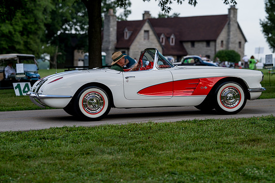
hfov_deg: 15.2
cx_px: 138
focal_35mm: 135
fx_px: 1031
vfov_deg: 10.2
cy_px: 92
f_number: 3.2
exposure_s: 1/640
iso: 250
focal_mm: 135
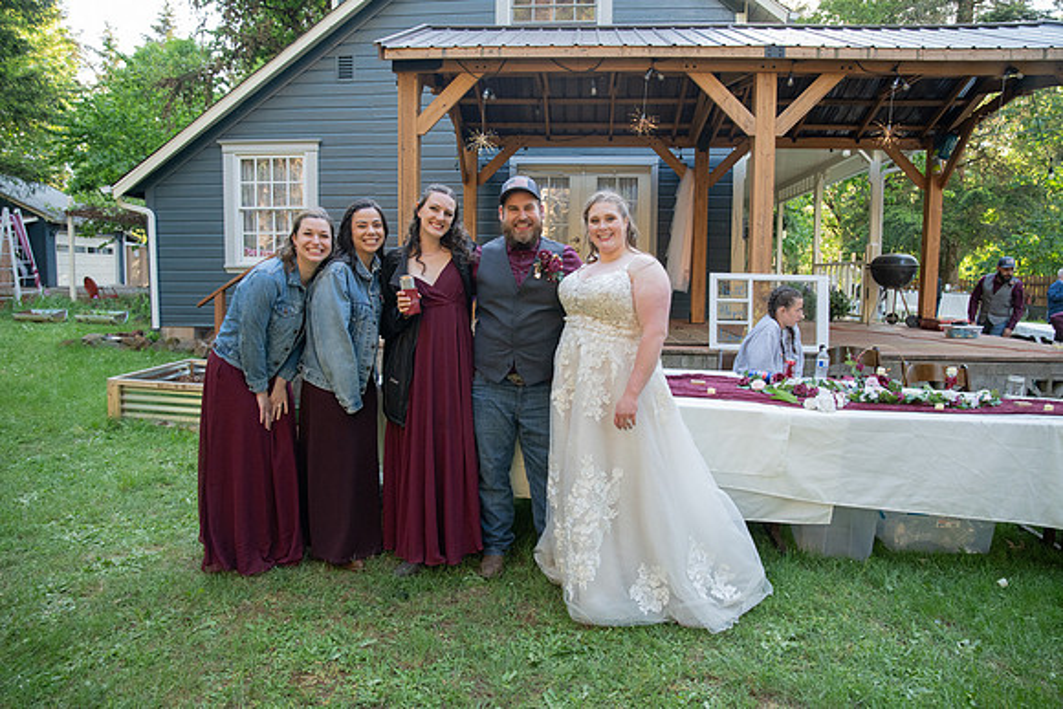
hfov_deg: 73.7
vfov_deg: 53.2
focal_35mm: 24
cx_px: 532
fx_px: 709
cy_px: 354
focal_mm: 24
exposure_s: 1/320
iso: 1250
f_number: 4
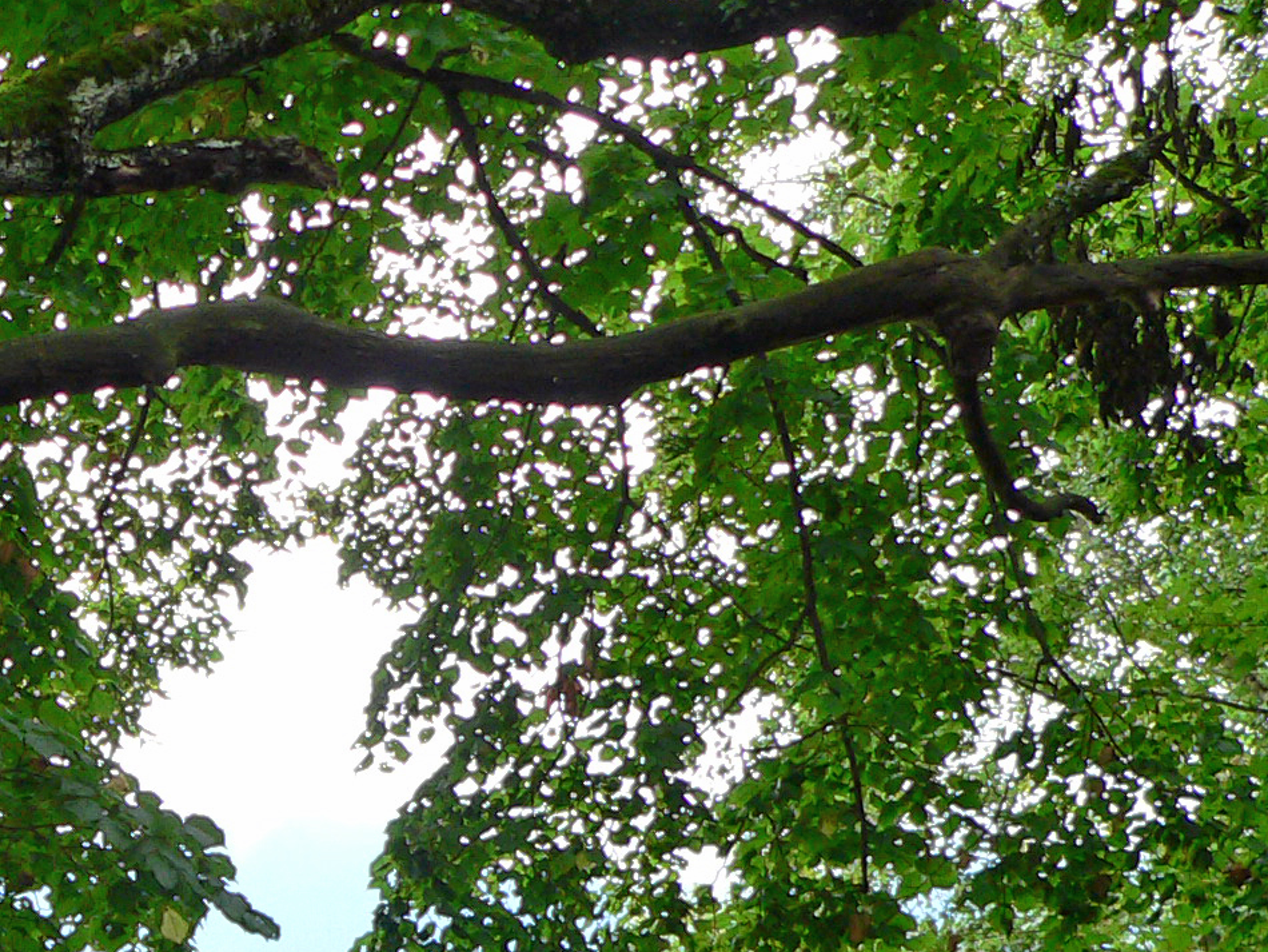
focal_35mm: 97
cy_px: 1075
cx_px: -171
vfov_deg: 14.8
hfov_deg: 19.3
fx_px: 3554
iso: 150
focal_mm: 6
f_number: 2.8
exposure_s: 1/60
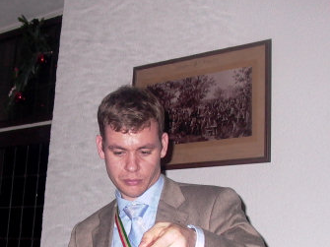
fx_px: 600
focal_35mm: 63
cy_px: 161
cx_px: 87
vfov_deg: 23.2
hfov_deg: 30.3
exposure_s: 1/64.2
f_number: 2.04
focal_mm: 7.13
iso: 100
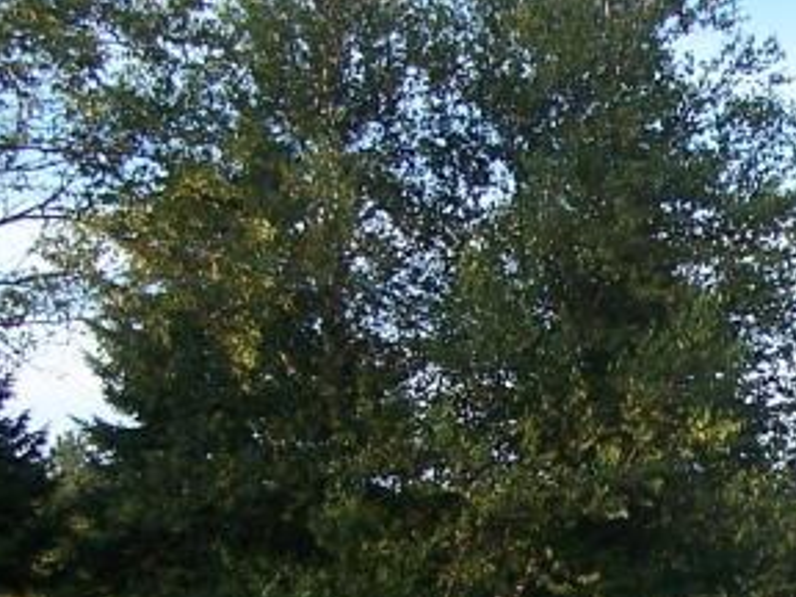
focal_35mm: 135
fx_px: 3104
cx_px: 1048
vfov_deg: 10.9
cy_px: 594
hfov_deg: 14.0
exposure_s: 1/250
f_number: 2.8
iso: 100
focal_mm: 6.3
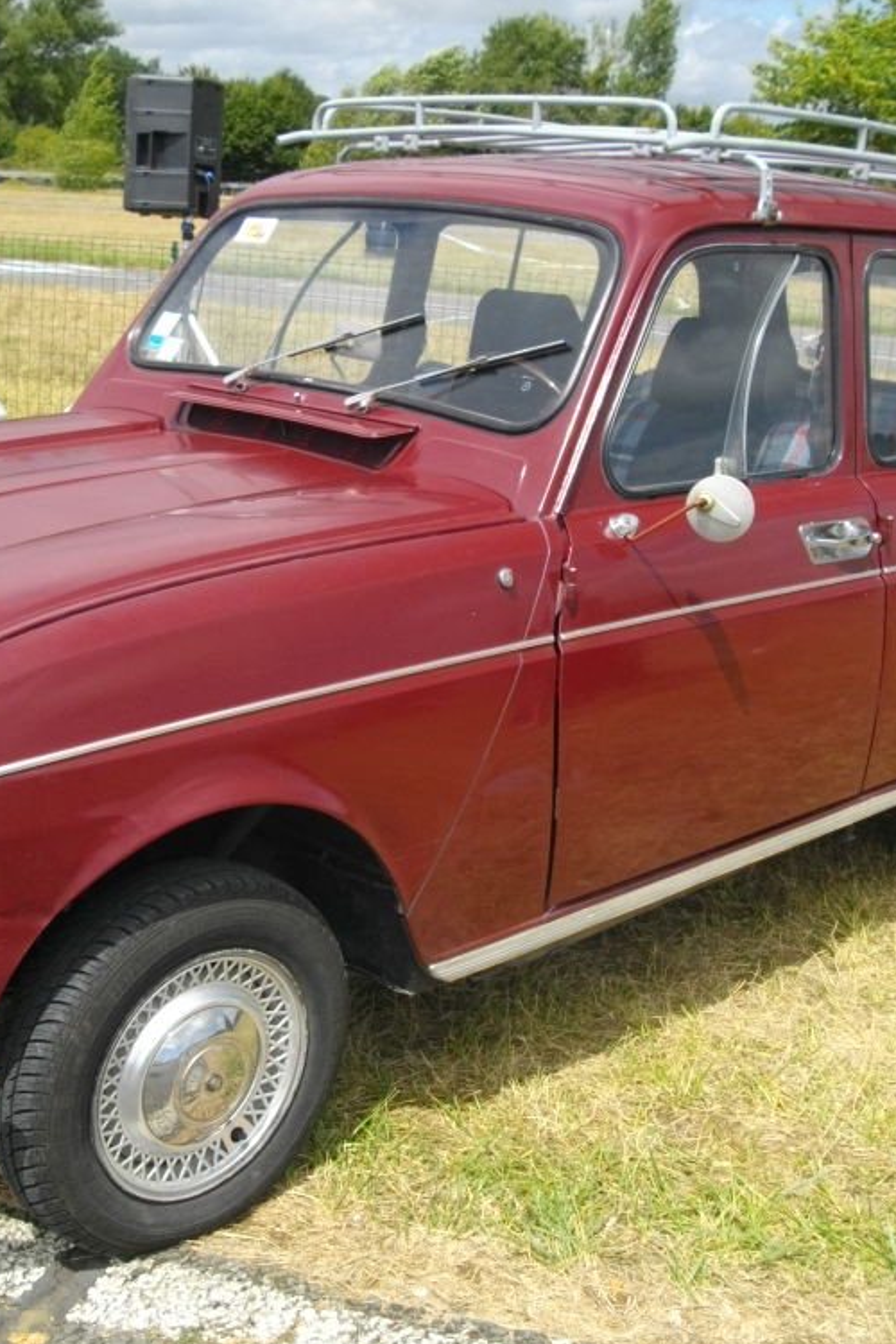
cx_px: 351
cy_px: 679
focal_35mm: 44
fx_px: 1643
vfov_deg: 44.5
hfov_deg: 30.4
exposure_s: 1/160
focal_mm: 5.7
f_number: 8.8
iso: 100
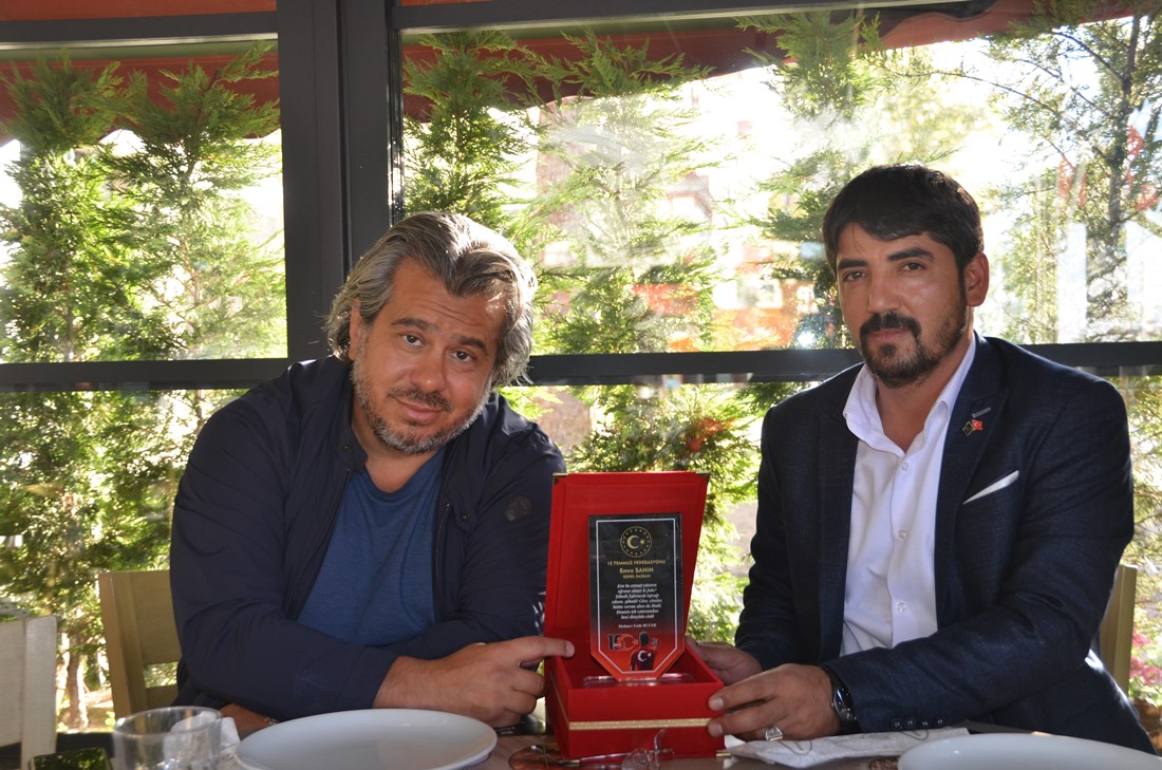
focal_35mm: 40
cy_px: 385
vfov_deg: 32.9
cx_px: 581
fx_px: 1305
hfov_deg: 48.0
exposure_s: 1/80
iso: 400
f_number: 4
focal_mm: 27
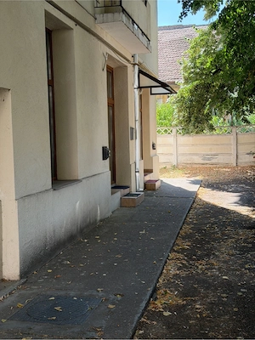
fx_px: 471
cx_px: 128
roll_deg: +0.4
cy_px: 170
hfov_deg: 30.3
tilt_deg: -3.7
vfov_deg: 39.7
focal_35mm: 48
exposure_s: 1/475
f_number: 1.78
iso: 80
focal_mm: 6.76
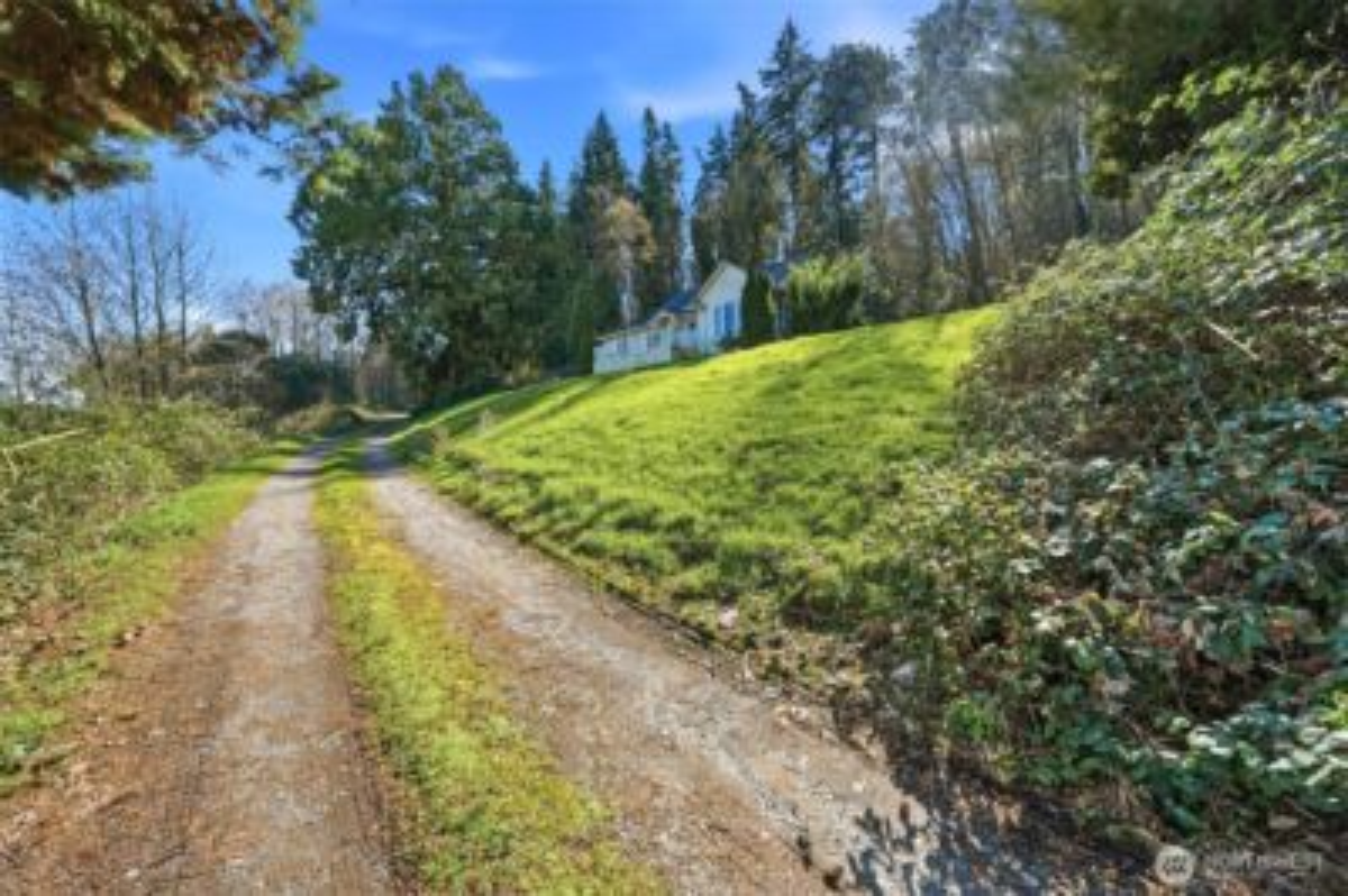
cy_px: 448
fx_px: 449
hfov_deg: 112.7
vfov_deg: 89.9
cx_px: 674
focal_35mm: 12
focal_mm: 12
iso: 250
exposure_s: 1/320
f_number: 9
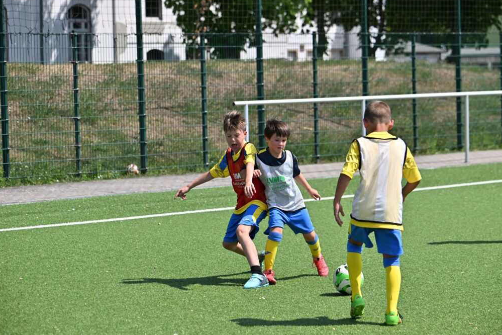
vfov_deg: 11.1
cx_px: 252
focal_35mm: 123
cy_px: 165
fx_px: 1715
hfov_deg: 16.7
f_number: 4.8
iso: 160
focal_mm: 120
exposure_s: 1/1600
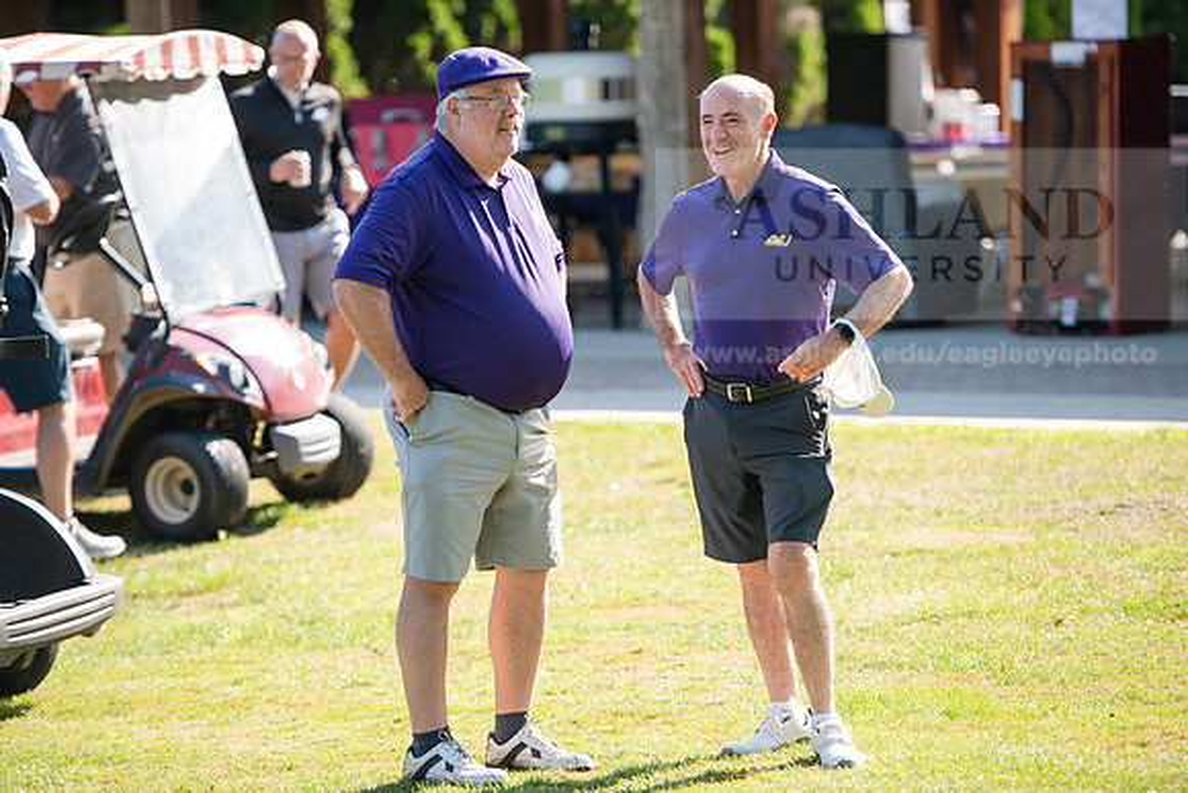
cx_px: 594
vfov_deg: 7.9
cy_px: 396
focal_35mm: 175
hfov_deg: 11.7
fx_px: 5776
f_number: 3.2
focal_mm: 175
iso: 160
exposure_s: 1/400
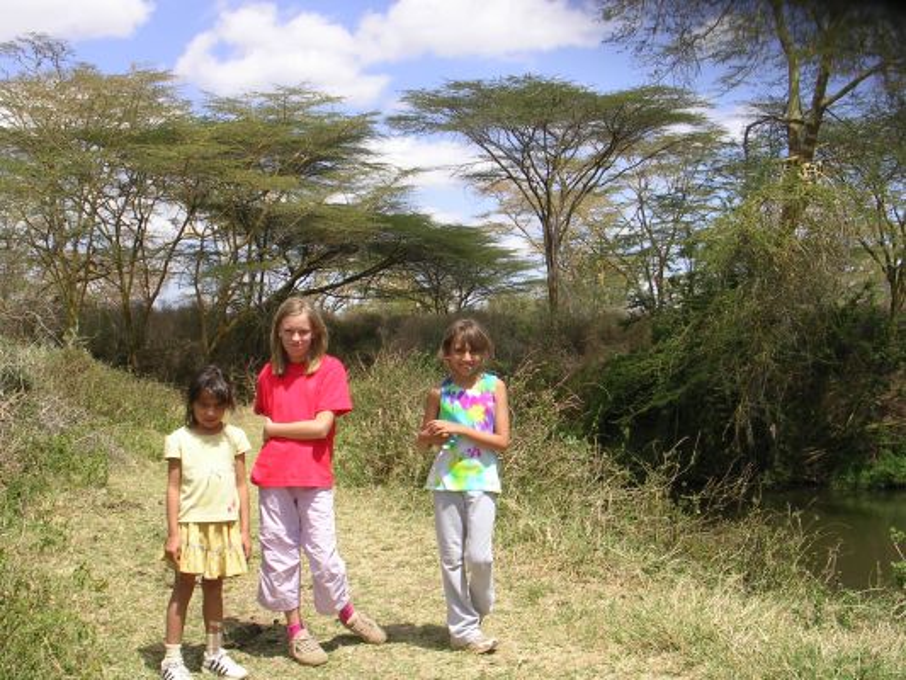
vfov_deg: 29.7
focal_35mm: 49
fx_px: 1283
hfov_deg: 38.9
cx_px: 453
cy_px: 340
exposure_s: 1/214
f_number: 6.2
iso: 50
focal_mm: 7.5
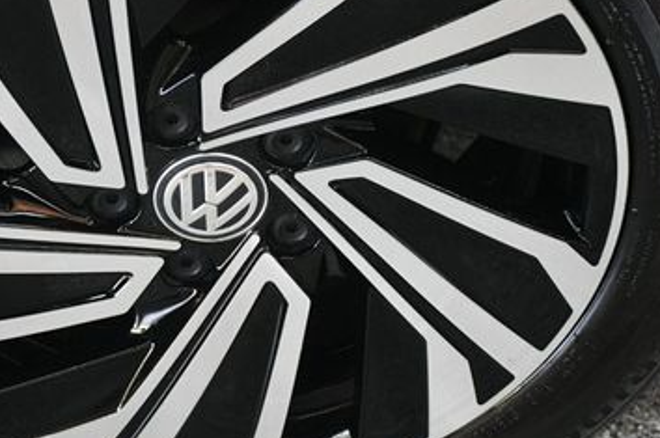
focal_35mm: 114
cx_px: 205
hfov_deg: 17.9
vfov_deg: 12.0
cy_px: 145
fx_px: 2087
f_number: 4.5
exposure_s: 1/125
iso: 2000
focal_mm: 42
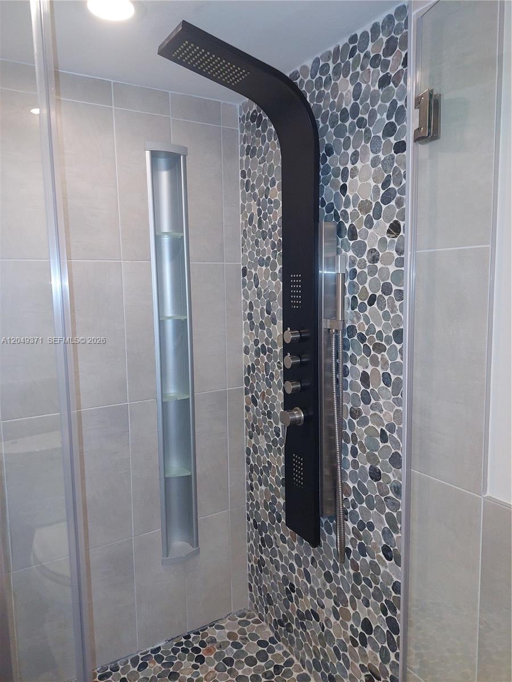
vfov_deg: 71.6
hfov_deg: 56.8
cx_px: 256
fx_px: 473
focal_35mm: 24
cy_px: 341
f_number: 1.8
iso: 320
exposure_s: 1/60
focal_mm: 5.23
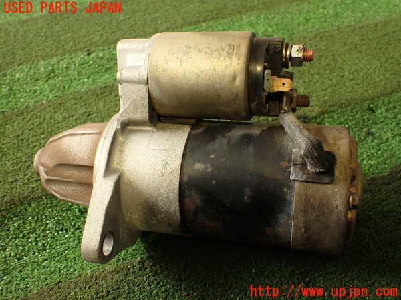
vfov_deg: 44.2
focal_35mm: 32
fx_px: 371
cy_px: 150
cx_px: 200
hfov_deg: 56.8
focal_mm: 5.79
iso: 200
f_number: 2.4
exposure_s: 1/30
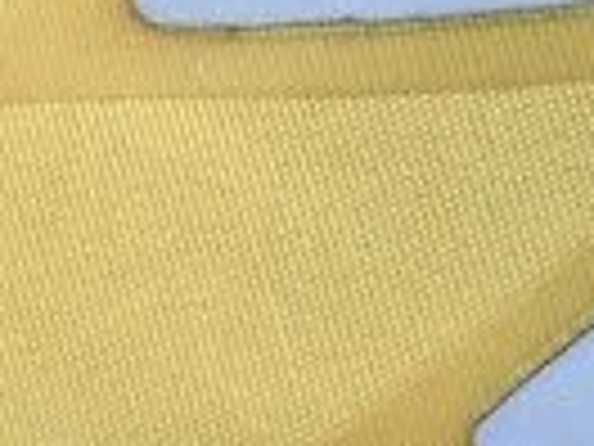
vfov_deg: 7.0
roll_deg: -4.7
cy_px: -20
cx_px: -572
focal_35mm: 212
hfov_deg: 8.8
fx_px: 3638
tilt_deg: -37.8
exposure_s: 1/108
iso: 25
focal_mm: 3.3
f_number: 2.4
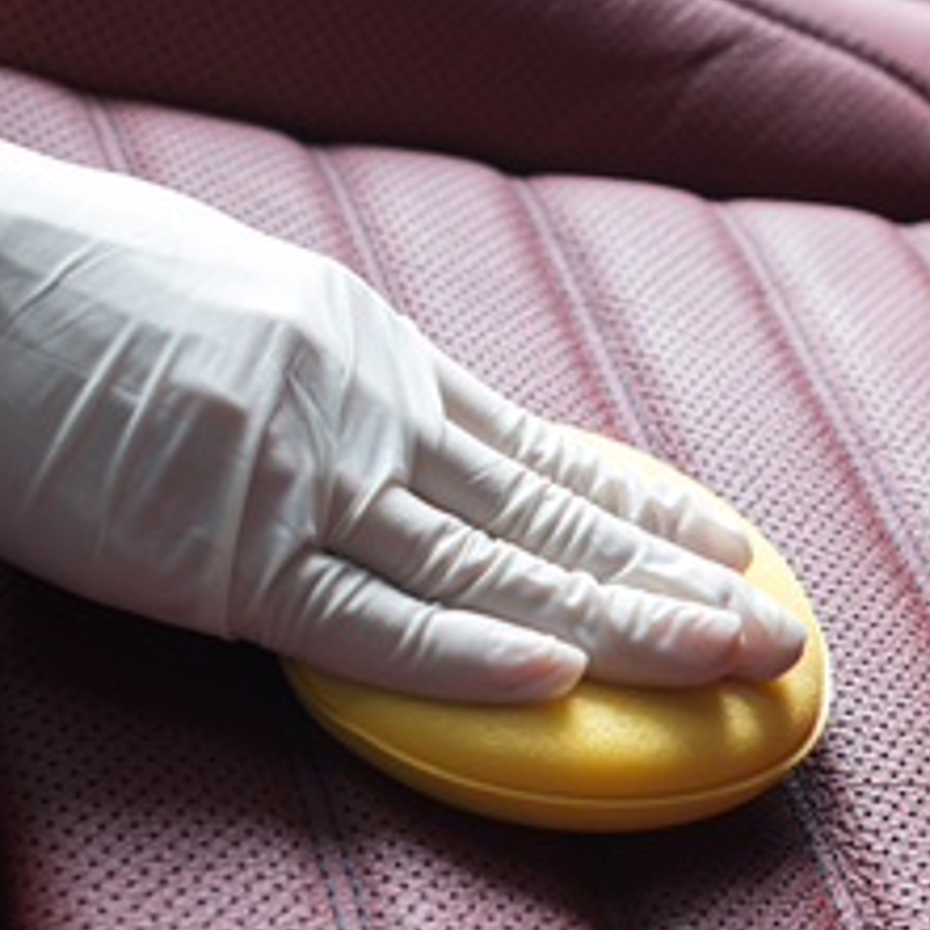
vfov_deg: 18.1
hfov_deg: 17.8
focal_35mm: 96
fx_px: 2918
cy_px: 417
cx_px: 825
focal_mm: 50
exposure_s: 1/160
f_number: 5.6
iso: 800
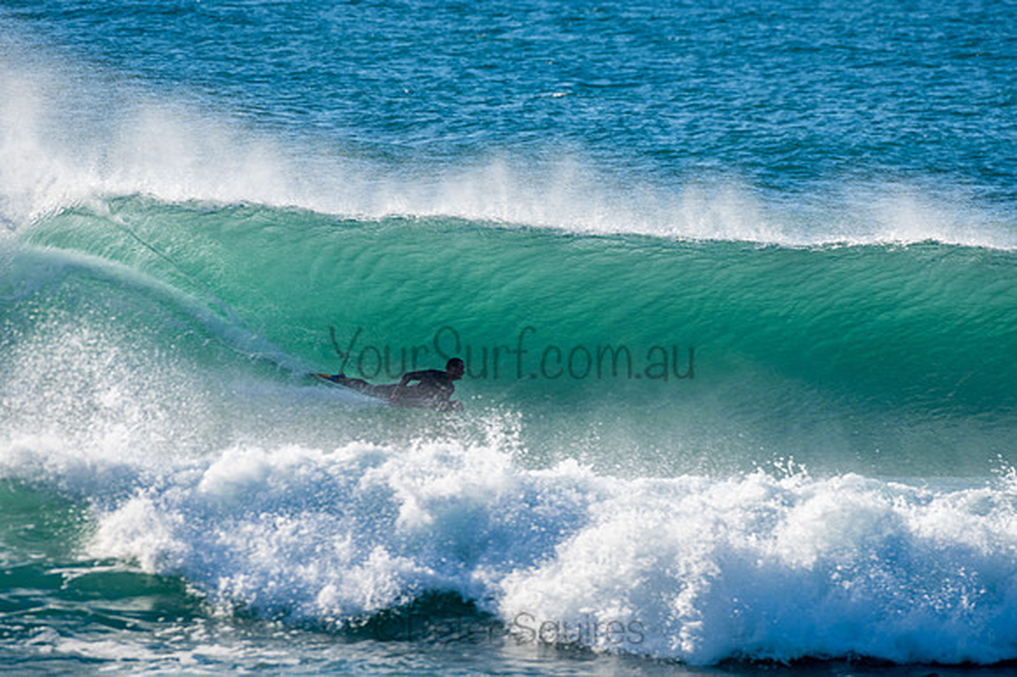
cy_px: 338
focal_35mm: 613
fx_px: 17300
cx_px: 508
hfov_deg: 3.4
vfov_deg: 2.2
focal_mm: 500
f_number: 8
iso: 64
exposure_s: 1/320
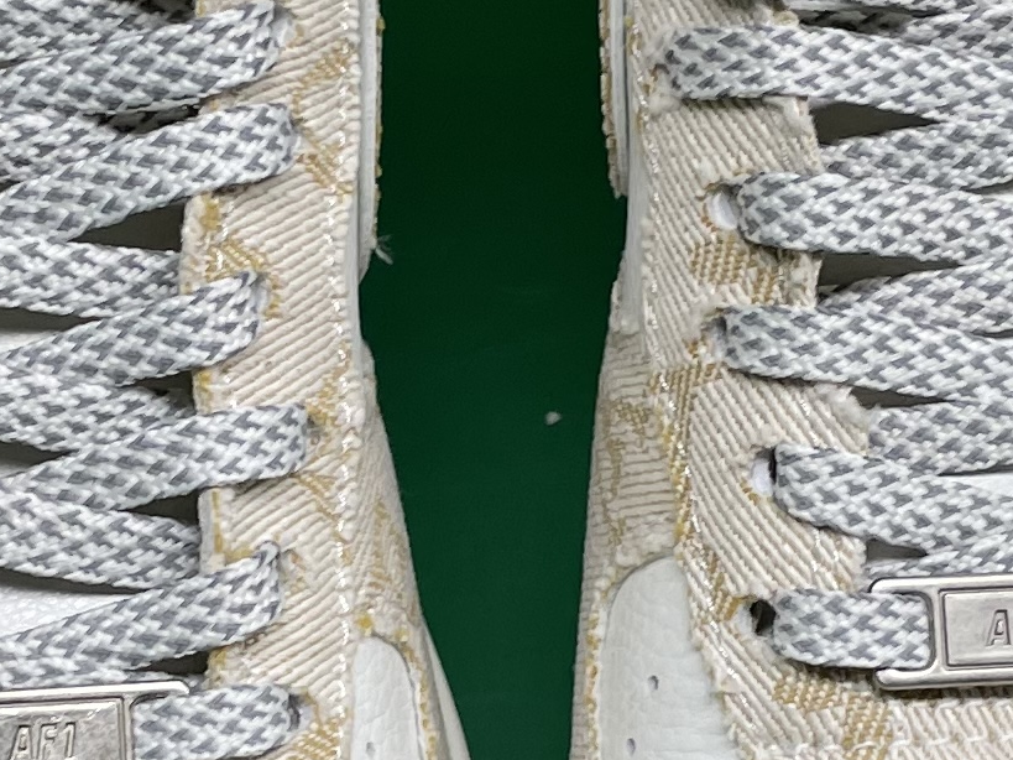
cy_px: 542
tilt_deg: -62.9
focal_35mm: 128
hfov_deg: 15.4
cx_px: 345
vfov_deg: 11.6
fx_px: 3745
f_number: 1.6
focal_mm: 4.2
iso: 32
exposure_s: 1/100
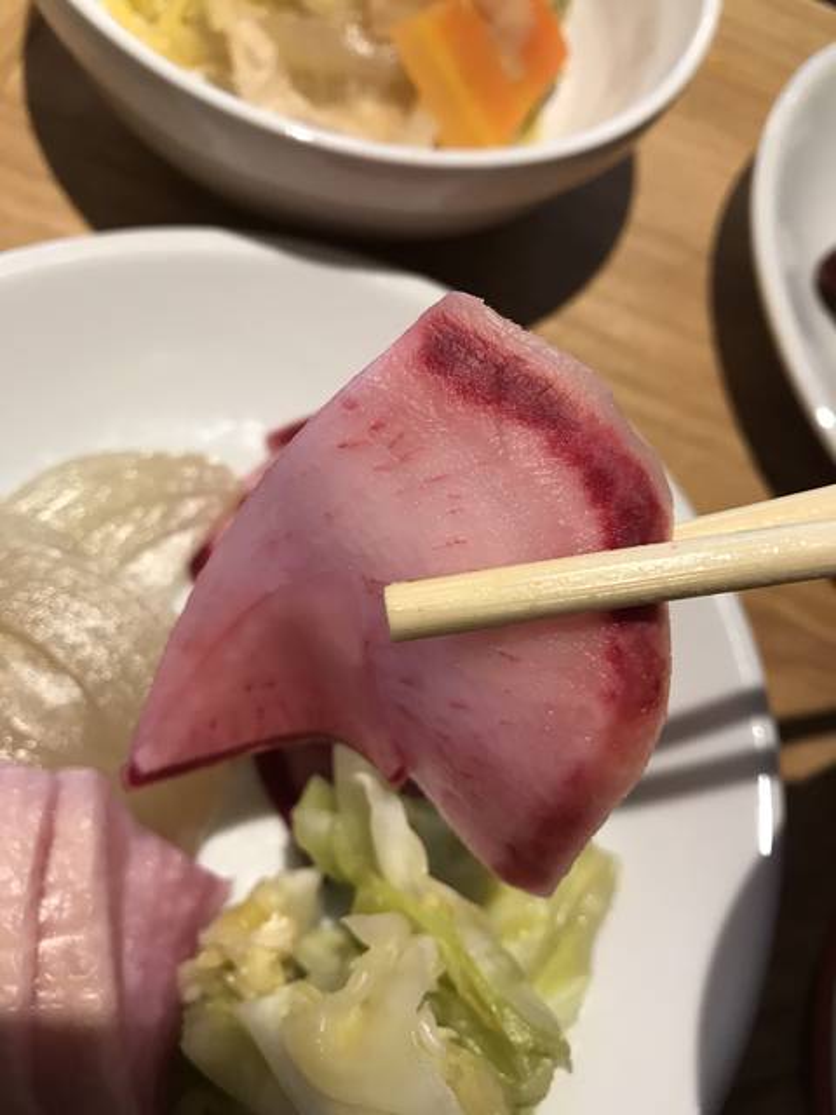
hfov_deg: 49.7
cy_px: 558
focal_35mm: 28
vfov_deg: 63.4
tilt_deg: -65.9
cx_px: 418
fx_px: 902
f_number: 1.8
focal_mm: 3.99
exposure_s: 1/20
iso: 40
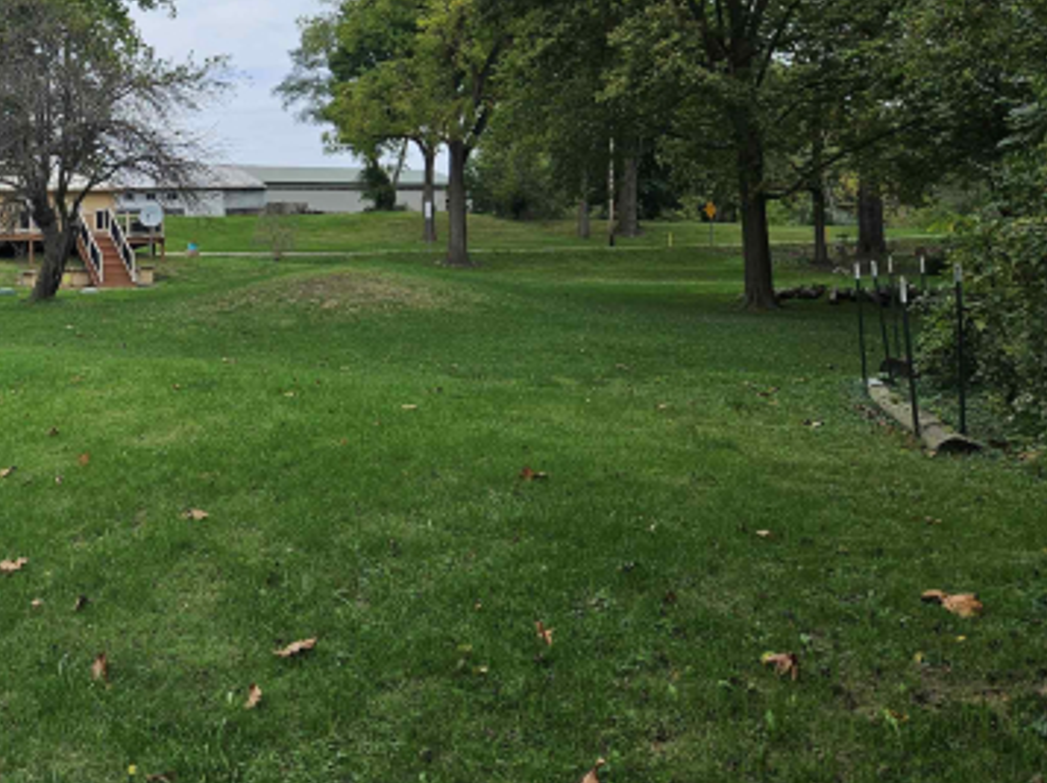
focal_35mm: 43
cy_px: 232
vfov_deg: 33.1
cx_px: 116
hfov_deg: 40.7
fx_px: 1299
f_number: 1.8
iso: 25
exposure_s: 1/1690
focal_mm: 5.4
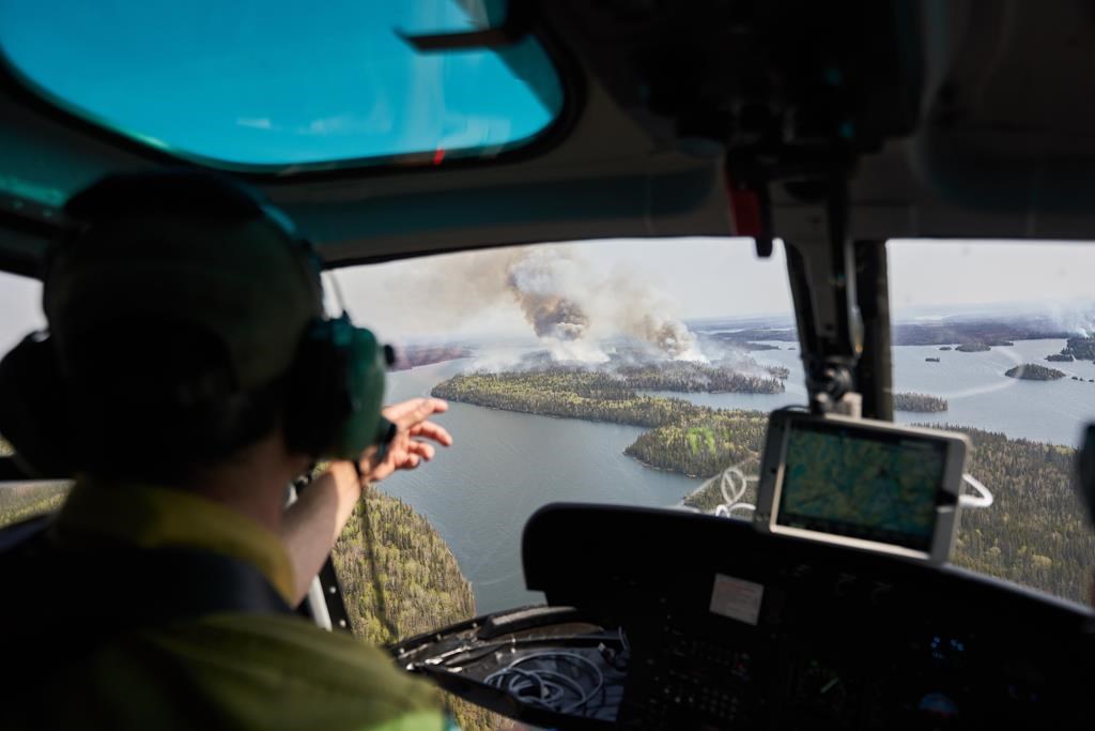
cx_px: 548
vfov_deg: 53.1
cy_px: 366
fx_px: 730
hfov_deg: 73.7
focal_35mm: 24
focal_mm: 24
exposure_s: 1/3200
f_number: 2.8
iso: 500
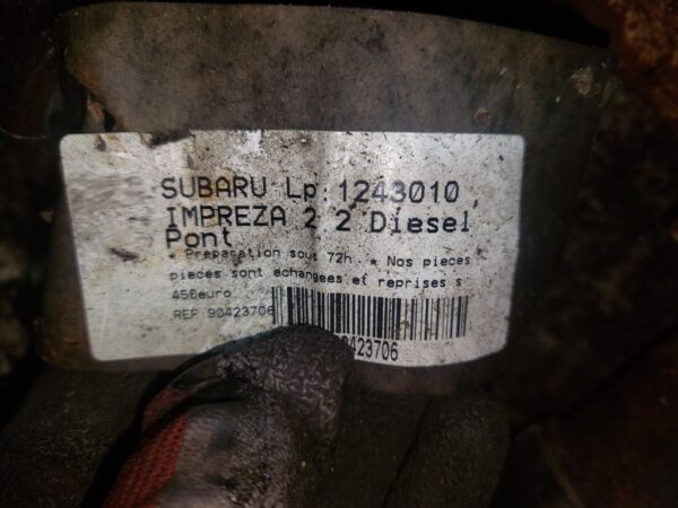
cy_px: 254
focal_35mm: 25
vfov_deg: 54.9
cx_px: 339
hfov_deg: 69.4
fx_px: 490
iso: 40
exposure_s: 1/215
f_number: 1.8
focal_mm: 5.23
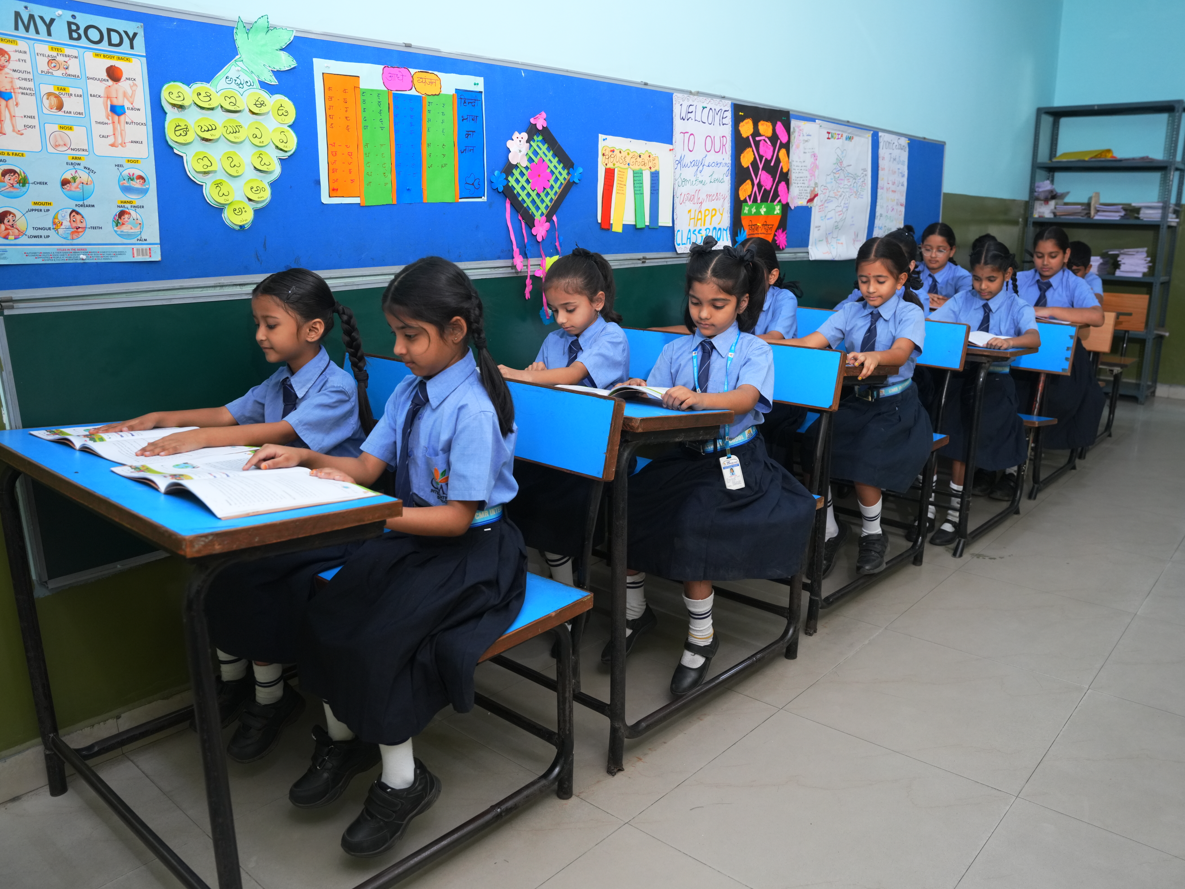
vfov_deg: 53.1
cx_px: 627
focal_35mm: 26
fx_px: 890
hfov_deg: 67.2
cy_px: 445
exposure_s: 1/125
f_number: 4
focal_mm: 24
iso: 1250
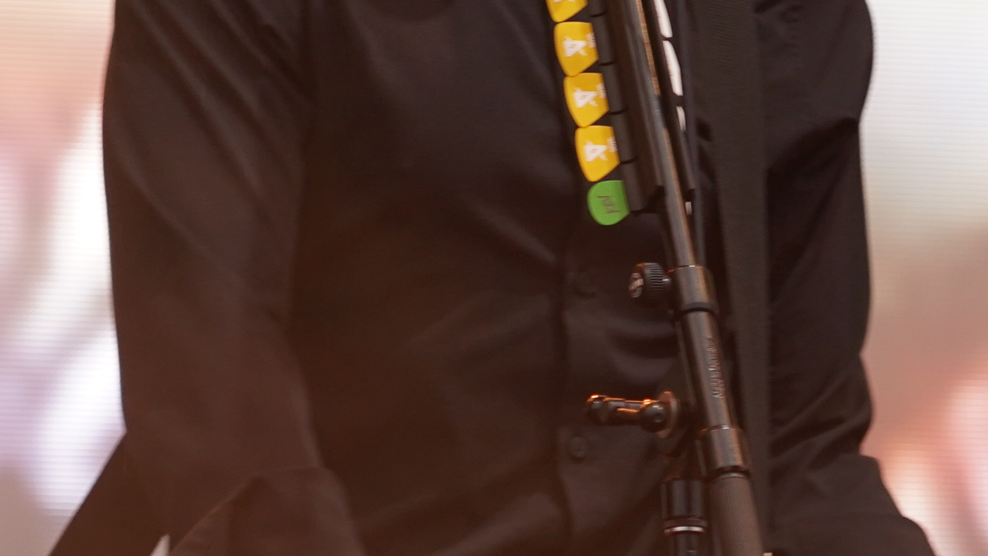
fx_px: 10793
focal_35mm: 412
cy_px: 338
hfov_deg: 5.2
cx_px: 634
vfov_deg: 2.9
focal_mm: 105
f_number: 4
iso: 640
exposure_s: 1/125
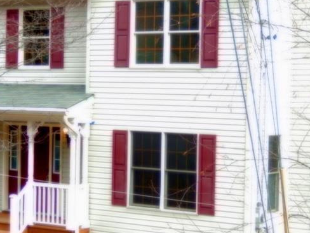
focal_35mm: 107
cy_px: 114
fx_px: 958
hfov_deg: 18.4
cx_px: 134
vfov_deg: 13.8
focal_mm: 9.2
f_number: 4.5
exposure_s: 1/40
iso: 125
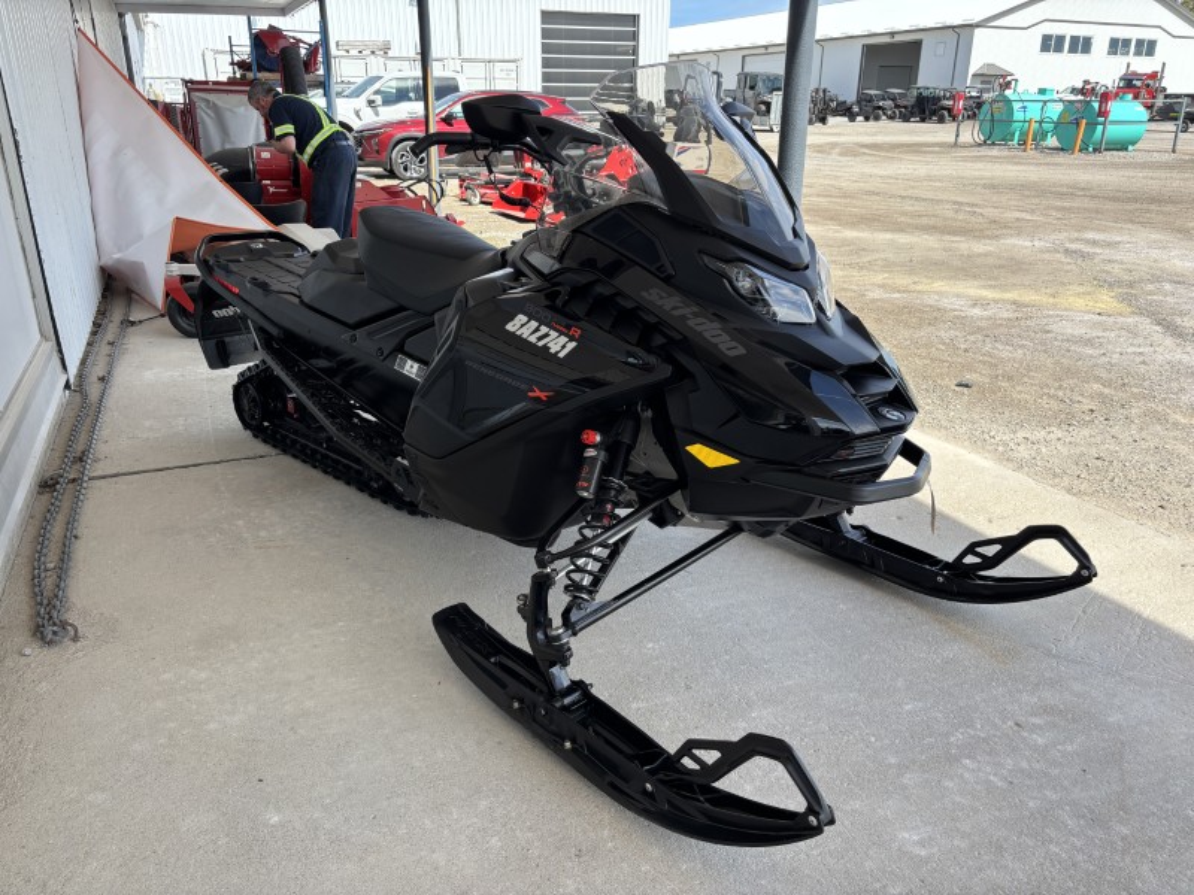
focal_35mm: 26
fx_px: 897
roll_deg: -0.5
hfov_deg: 67.3
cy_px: 448
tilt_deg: -20.8
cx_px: 597
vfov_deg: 53.1
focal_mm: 5.96
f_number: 1.6
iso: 50
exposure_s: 1/961
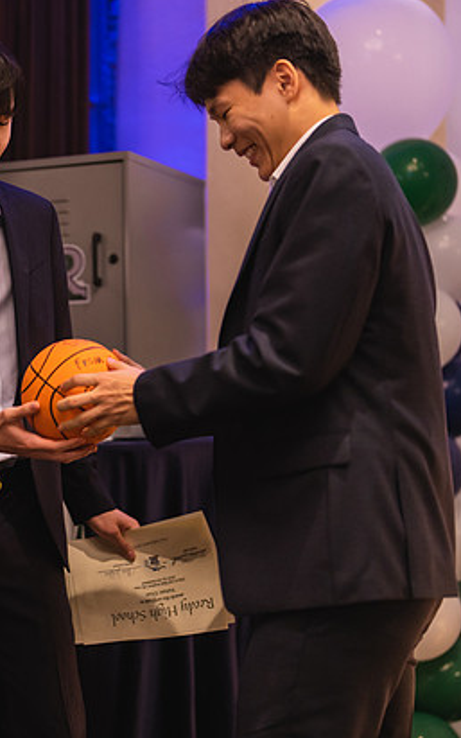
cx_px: 74
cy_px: 368
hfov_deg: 16.8
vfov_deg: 26.8
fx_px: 1547
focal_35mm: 77
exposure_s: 1/400
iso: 1250
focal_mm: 50
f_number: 1.2
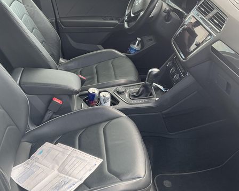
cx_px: 120
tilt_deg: -33.3
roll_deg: -5.5
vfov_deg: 39.2
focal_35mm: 38
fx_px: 269
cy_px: 95
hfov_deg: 47.9
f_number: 1.8
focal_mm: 3
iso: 25
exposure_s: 1/122
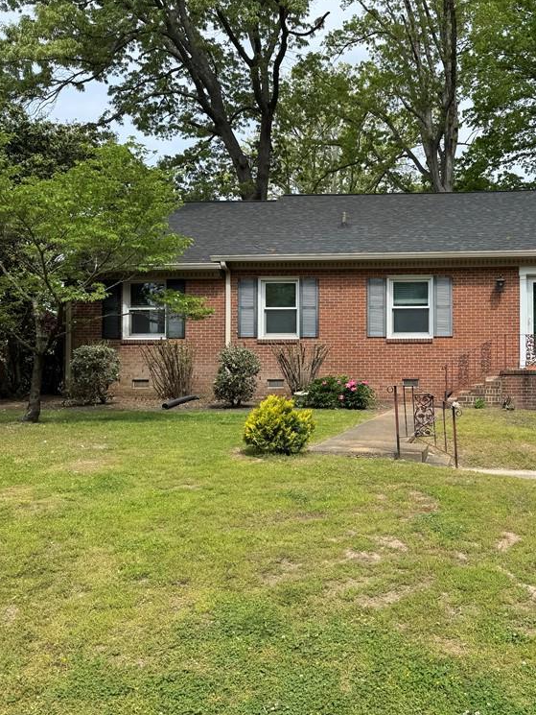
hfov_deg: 40.8
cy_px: 363
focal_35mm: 33
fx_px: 681
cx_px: 445
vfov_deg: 55.3
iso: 80
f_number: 1.78
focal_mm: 6.76
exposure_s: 1/2174
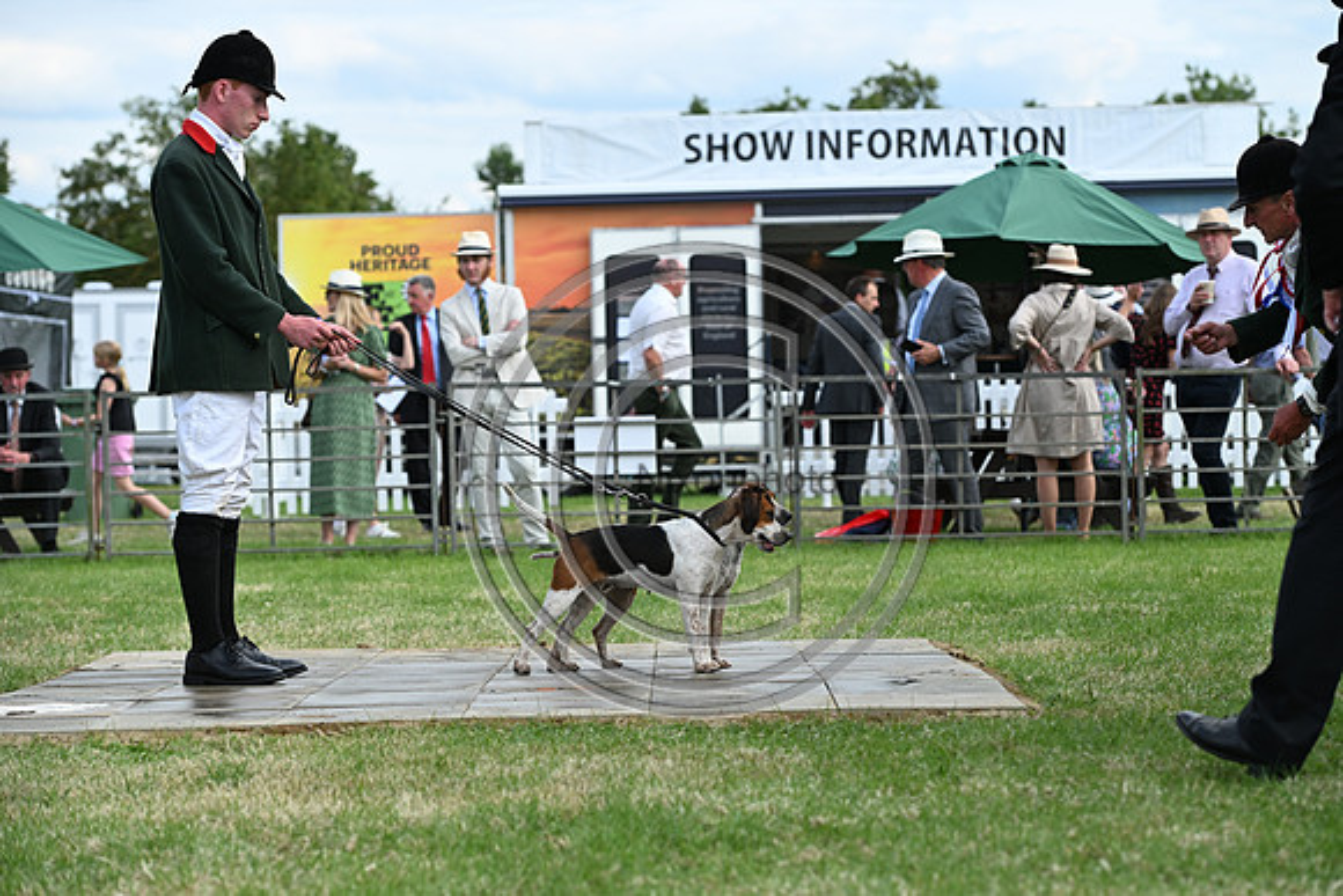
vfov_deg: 13.4
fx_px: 3806
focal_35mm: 102
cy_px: 448
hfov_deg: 20.0
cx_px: 672
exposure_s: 1/1000
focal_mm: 102
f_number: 4.5
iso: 320
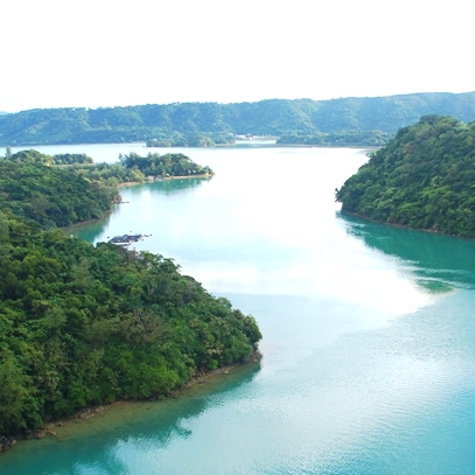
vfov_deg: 37.4
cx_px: 291
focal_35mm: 45
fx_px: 699
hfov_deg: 37.4
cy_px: 285
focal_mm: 18
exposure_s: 1/250
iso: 200
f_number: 5.6
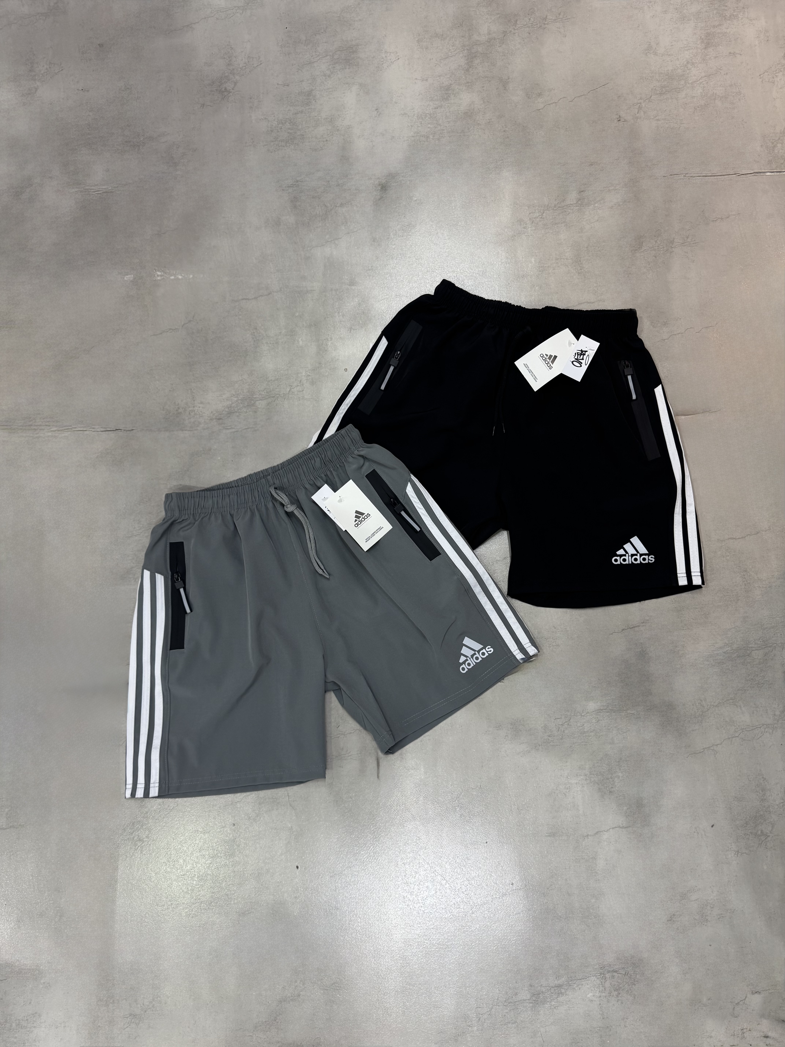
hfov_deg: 56.8
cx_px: 392
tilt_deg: -82.1
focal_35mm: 24
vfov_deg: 71.6
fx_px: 726
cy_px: 524
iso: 160
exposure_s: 1/100
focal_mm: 6.76
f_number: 1.78
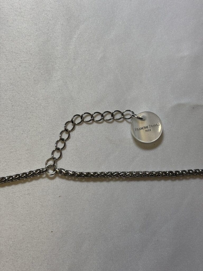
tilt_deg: -79.9
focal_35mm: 52
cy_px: 136
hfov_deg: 28.0
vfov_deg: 36.8
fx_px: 407
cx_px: 102
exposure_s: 1/207
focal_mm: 5.96
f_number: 1.6
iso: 32
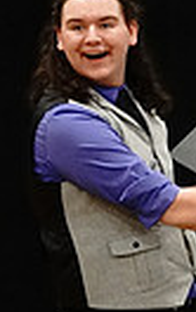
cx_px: 642
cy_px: 84
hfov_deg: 2.6
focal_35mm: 497
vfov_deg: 4.2
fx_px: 4229
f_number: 5.6
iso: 8000
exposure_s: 1/125
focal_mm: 74
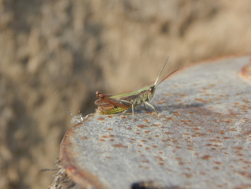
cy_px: 94
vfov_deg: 8.2
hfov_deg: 10.9
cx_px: 126
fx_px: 1320
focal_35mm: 182
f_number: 5.3
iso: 125
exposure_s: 1/250
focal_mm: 32.8
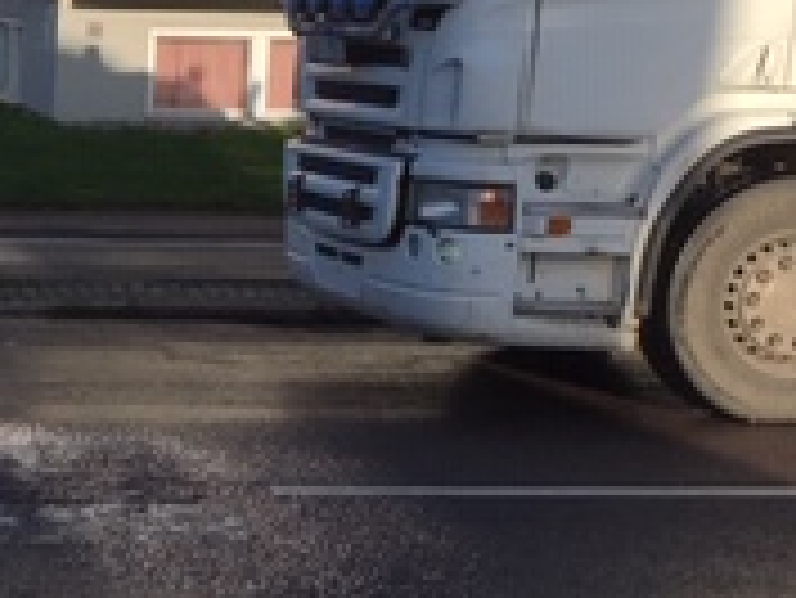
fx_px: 2416
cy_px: 315
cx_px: -220
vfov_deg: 14.1
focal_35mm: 105
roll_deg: -2.7
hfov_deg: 17.6
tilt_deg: -8.3
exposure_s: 1/1508
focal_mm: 4.15
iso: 25
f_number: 2.2
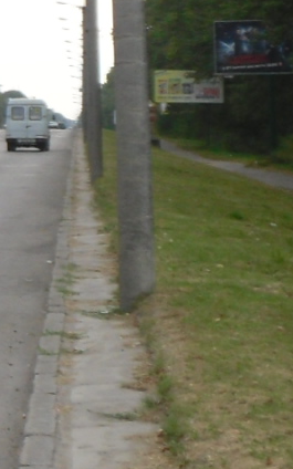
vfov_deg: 11.6
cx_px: -796
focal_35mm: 179
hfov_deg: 6.3
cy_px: 40
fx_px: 2287
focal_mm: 6.36
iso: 80
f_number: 3.8
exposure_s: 1/158
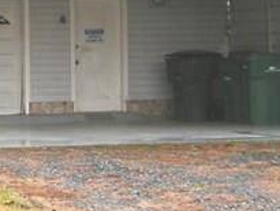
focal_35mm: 140
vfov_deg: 10.6
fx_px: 1133
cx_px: -167
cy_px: 96
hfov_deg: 13.1
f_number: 2.8
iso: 64
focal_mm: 4.7
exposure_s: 1/93
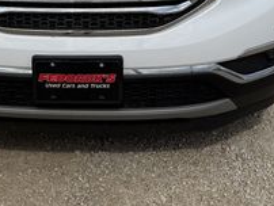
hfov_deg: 25.1
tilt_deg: -12.5
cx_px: 49
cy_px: -42
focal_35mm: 76
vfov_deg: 18.4
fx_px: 602
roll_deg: +2.9
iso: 80
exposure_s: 1/9091
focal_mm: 6.76
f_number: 1.78
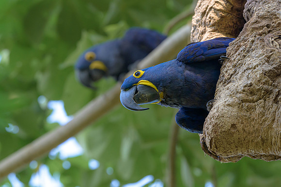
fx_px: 3922
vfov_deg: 2.7
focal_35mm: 502
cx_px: 159
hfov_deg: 4.1
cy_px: 78
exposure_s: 1/640
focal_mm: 400
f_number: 9
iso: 1600
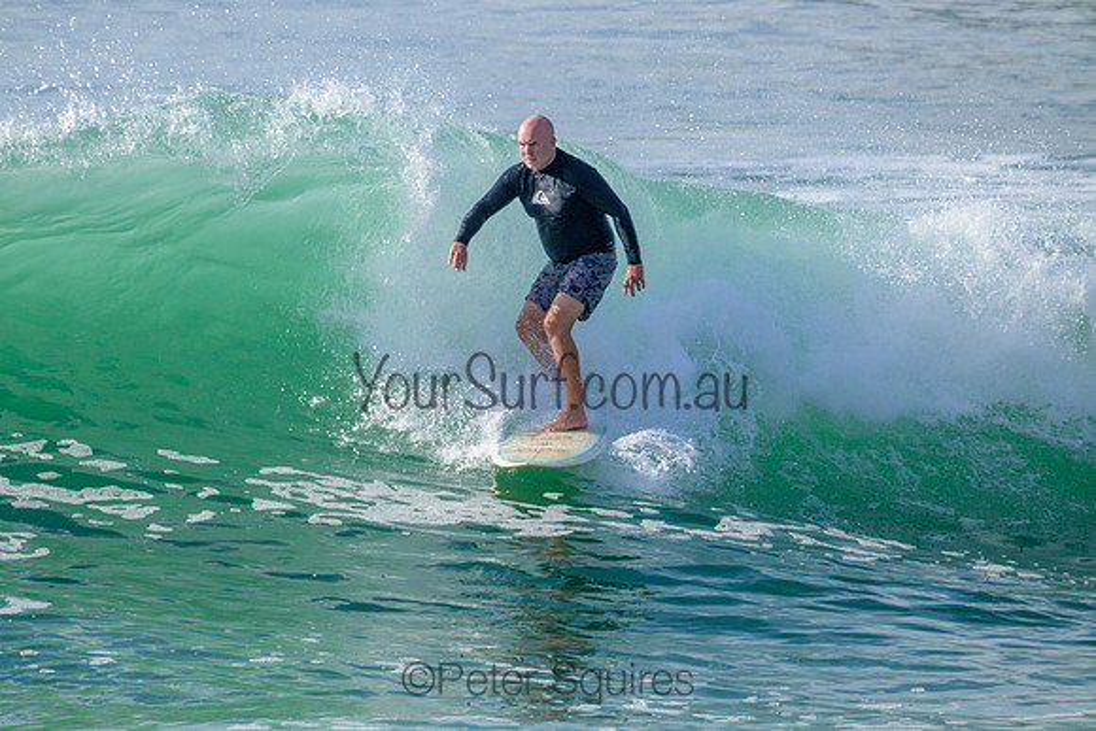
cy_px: 366
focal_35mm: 800
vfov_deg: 1.7
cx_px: 548
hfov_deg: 2.6
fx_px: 24360
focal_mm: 800
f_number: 11
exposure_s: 1/2000
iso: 1000
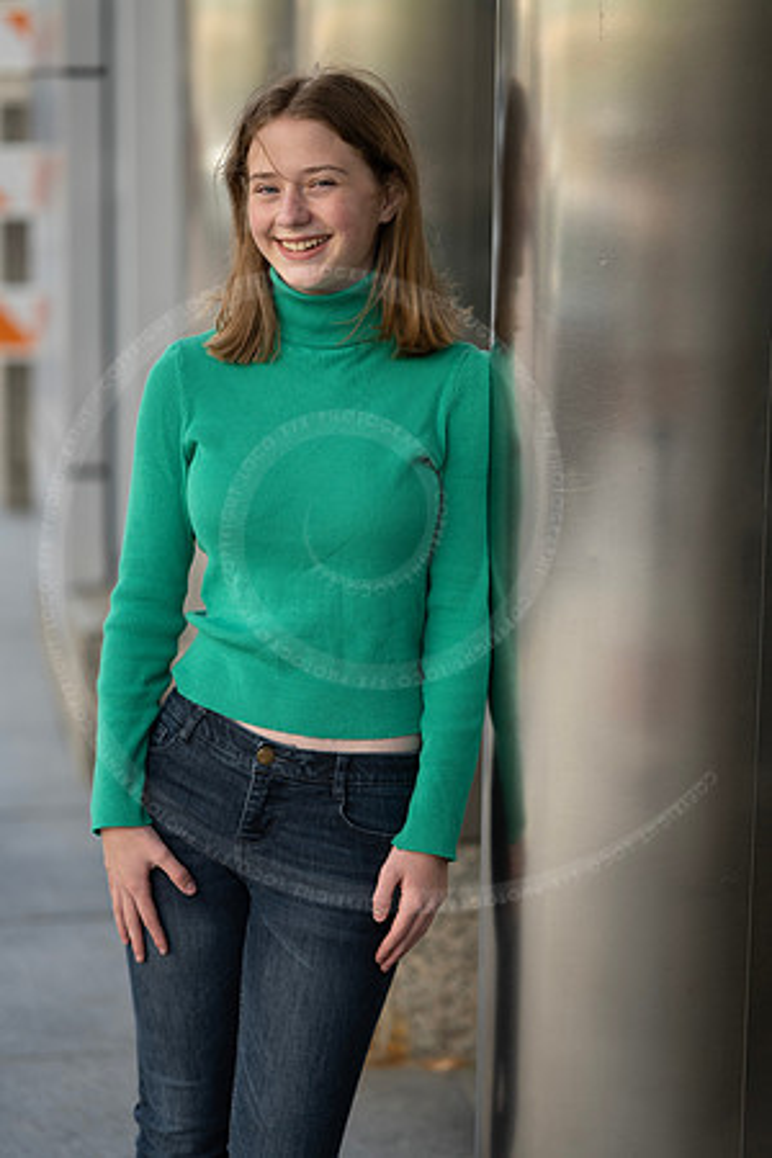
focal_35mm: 85
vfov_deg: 23.9
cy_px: 579
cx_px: 386
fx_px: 2734
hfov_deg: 16.1
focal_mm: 85
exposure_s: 1/800
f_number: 1.8
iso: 125
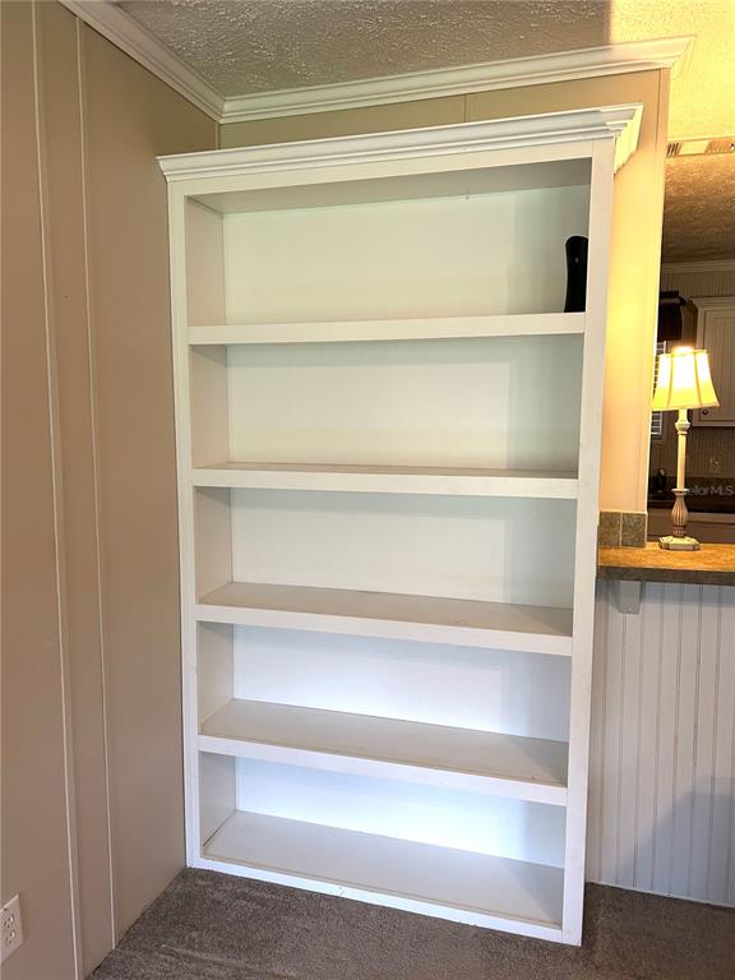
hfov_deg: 53.1
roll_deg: +0.5
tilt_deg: -5.6
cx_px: 368
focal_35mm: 26
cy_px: 490
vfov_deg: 67.3
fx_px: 736
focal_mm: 5.7
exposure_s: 1/60
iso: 200
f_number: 1.5
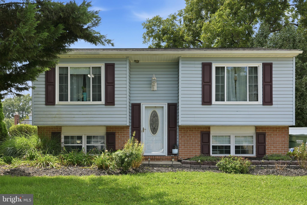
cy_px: 102
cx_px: 154
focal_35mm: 35
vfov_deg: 37.8
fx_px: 298
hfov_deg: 54.4
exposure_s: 1/200
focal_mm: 35
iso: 160
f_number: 8
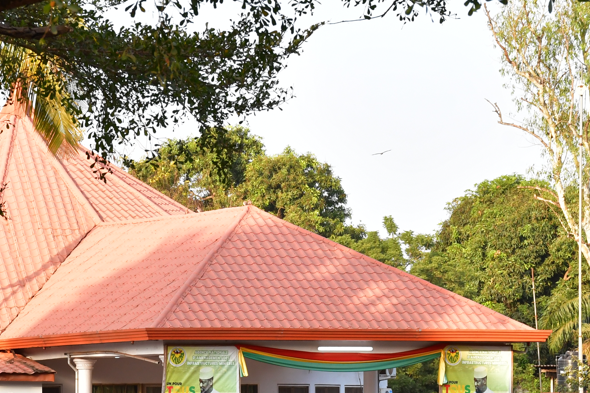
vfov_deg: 6.8
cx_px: 103
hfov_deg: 10.2
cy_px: 282
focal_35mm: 201
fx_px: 3294
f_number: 10
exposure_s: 1/160
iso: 800
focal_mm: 62
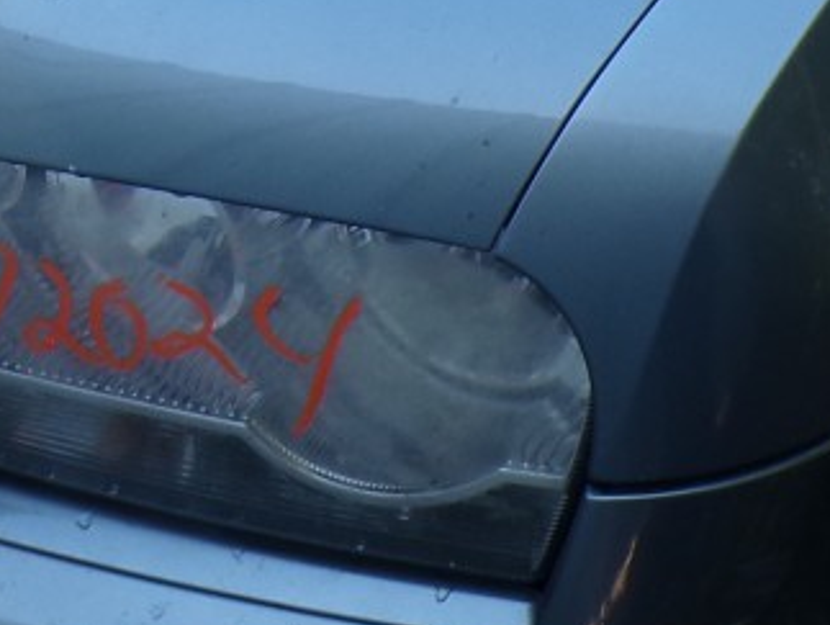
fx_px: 2280
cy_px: -283
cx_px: 121
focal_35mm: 95
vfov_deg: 14.6
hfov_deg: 20.3
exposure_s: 1/58
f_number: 4.4
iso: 100
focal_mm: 4.3
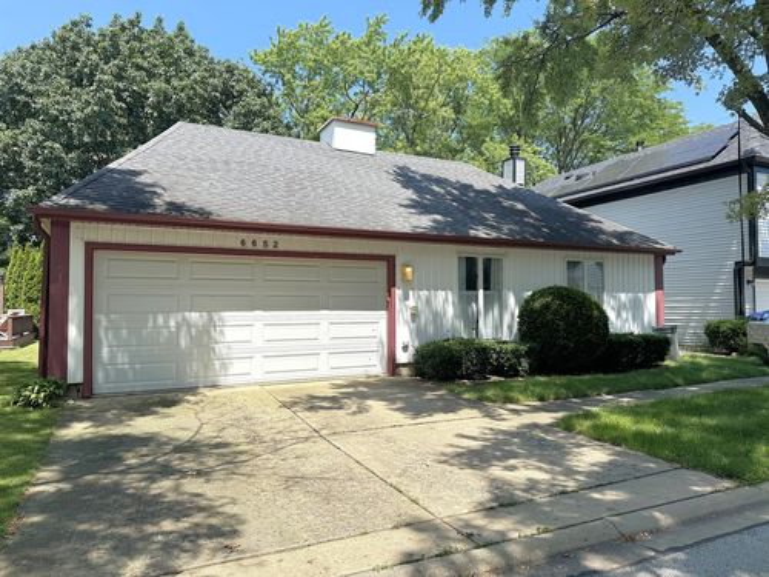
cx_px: 384
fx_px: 533
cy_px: 288
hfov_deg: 71.6
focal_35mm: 24
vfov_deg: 56.8
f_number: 1.78
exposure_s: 1/2833
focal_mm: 6.76
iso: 80
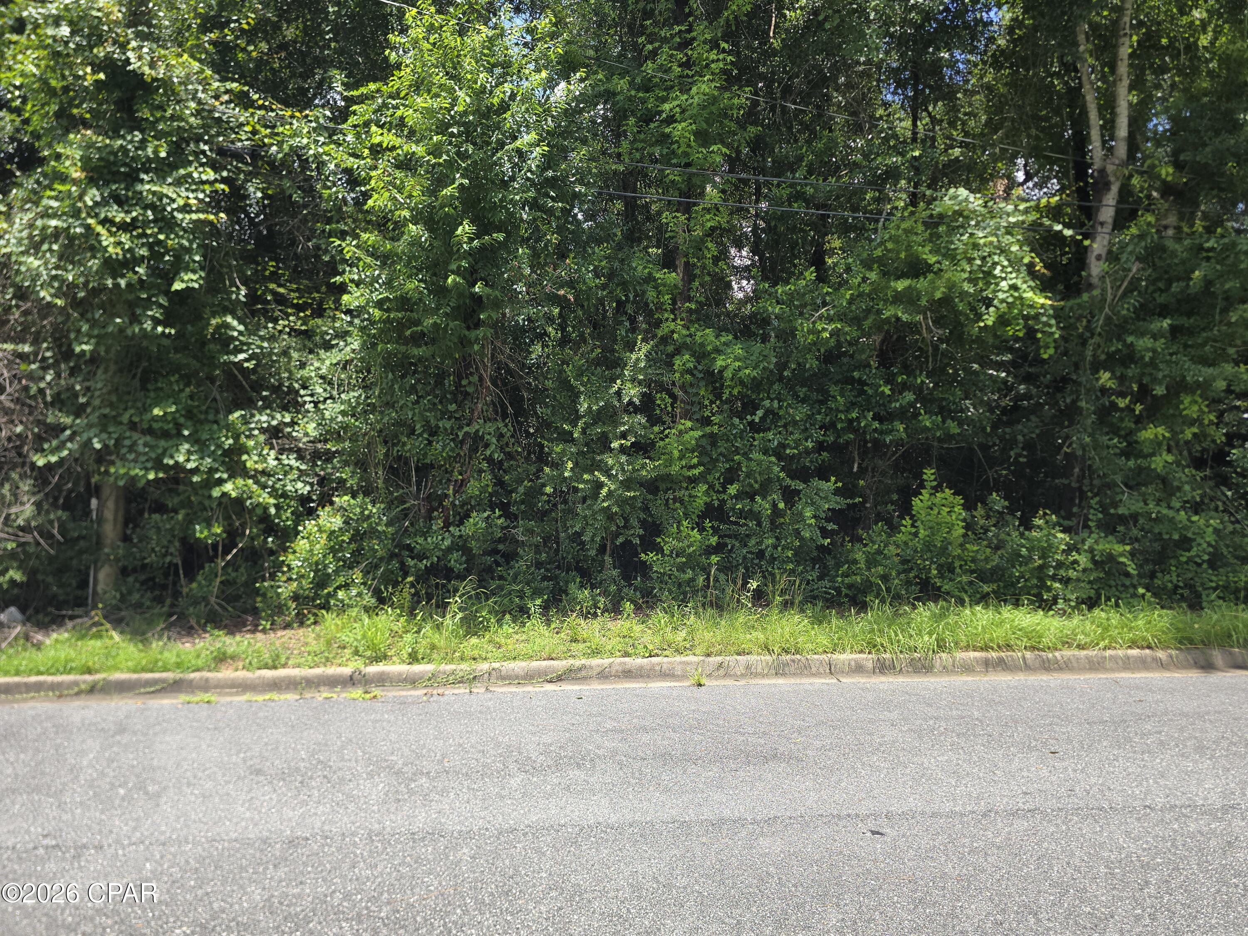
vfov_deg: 58.9
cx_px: 624
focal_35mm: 23
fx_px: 829
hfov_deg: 73.9
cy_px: 468
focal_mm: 6.3
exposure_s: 1/261
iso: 12
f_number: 1.7
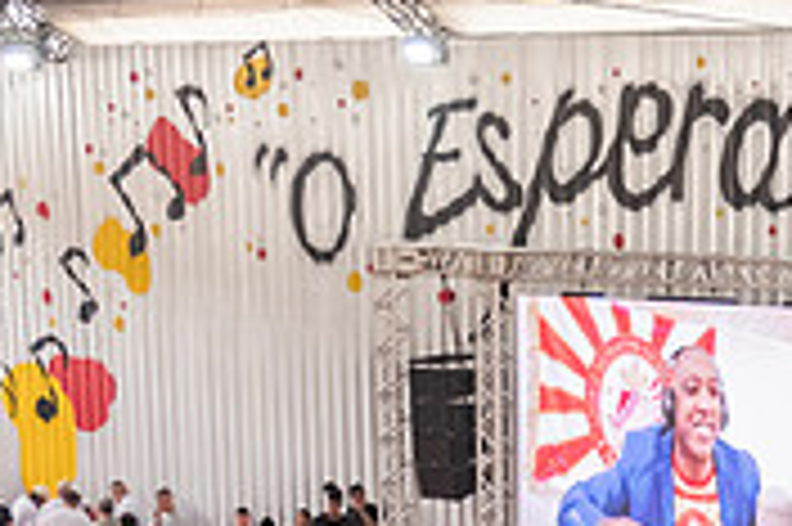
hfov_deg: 19.3
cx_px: 642
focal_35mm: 105
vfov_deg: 12.6
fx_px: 2308
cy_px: 682
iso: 800
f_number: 2.8
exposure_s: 1/250
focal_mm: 20
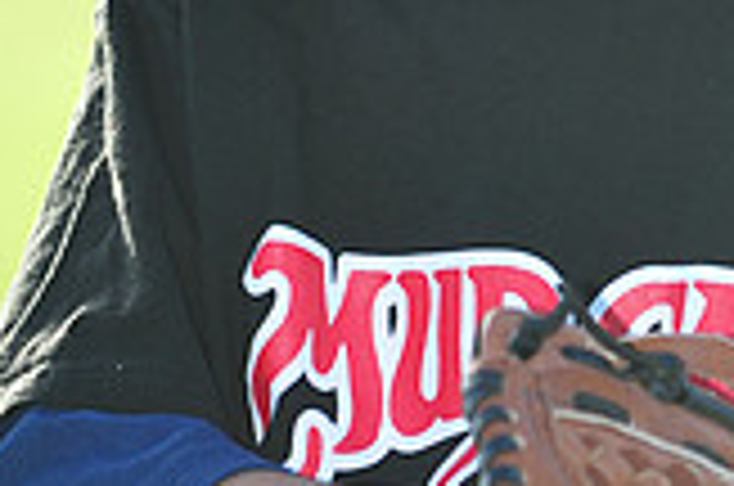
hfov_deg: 2.9
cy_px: -243
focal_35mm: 713
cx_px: 495
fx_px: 14509
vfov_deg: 1.9
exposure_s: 1/800
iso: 400
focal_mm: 200
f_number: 5
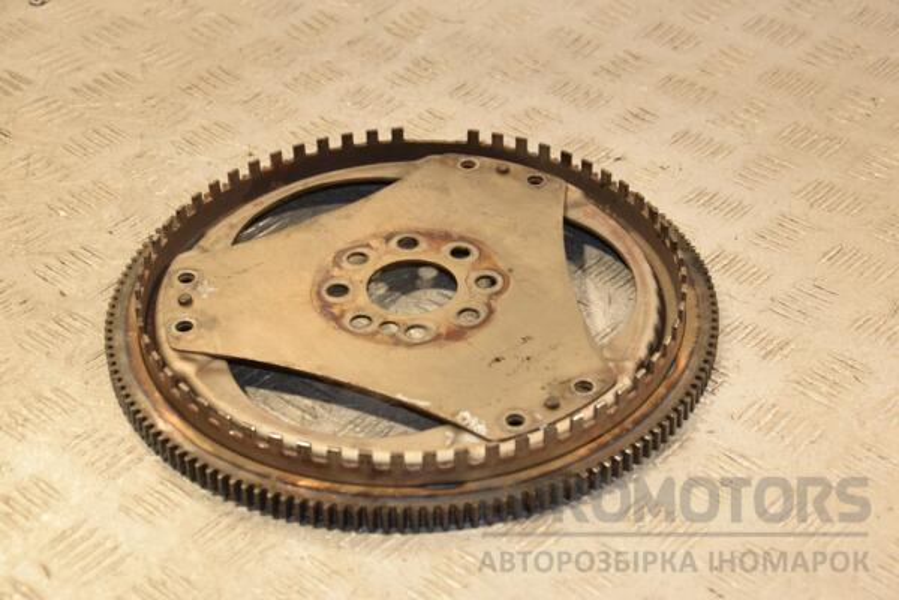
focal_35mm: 75
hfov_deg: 27.0
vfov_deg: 18.2
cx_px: 450
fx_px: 1873
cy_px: 300
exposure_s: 1/200
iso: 800
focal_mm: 50
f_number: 5.6
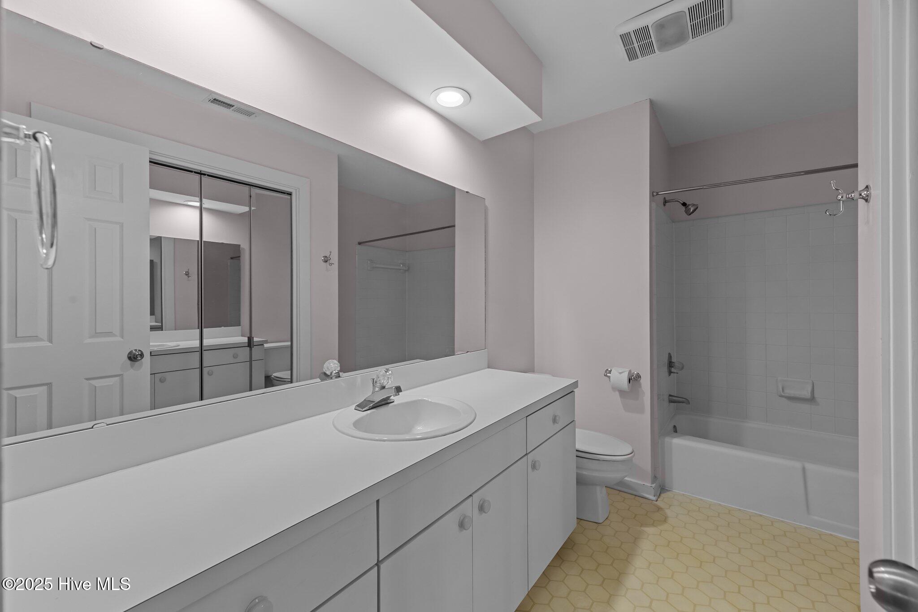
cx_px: 459
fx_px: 357
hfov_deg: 104.3
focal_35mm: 14
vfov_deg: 81.2
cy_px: 306
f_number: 9
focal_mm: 14
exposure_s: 1/5
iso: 400
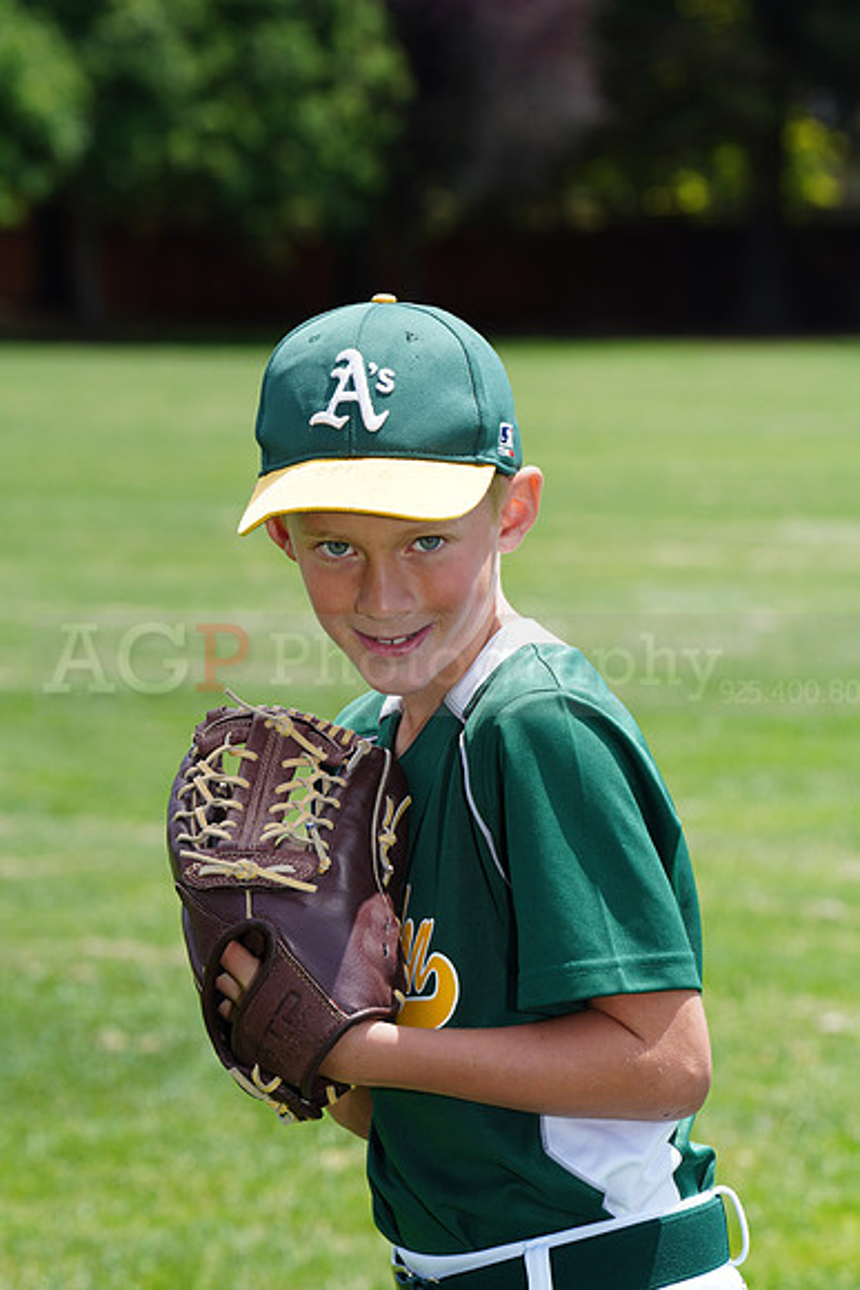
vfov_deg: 10.3
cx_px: 430
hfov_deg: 6.9
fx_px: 7162
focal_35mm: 200
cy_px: 645
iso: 200
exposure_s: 1/200
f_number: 10
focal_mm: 200
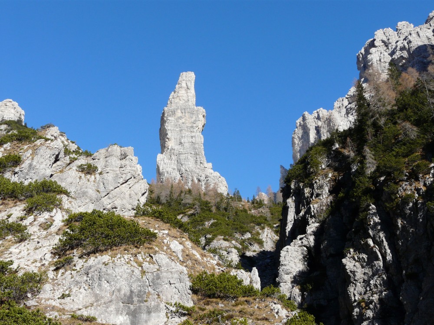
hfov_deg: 41.2
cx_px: 217
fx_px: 577
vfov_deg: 31.5
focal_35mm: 46
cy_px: 162
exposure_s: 1/320
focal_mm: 7.5
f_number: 5.6
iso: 100
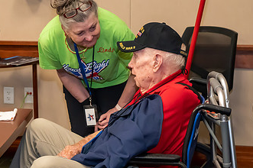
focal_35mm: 100
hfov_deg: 20.3
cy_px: 105
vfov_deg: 13.6
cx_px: 79
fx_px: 702
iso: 12800
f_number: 5.6
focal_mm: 57
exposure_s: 1/160
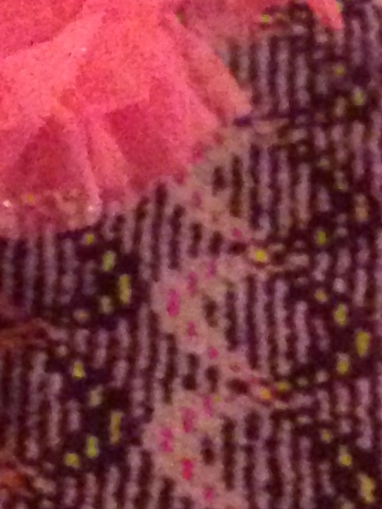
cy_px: -898
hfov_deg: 6.9
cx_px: -629
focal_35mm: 199
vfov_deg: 8.6
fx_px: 2927
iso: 800
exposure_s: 1/15
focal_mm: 4.12
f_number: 2.4
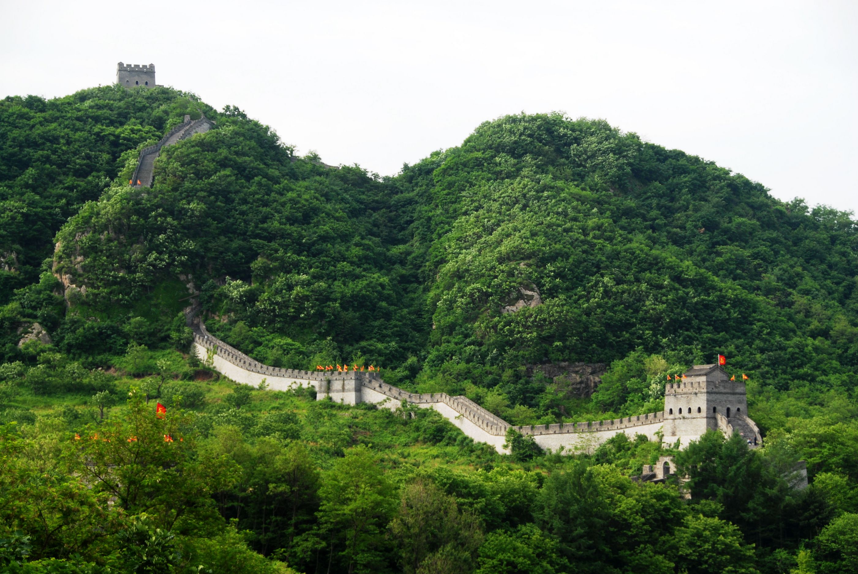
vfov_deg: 15.2
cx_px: 429
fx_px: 2148
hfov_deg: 22.6
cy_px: 287
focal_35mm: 90
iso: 100
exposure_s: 1/200
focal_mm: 60
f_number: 7.1
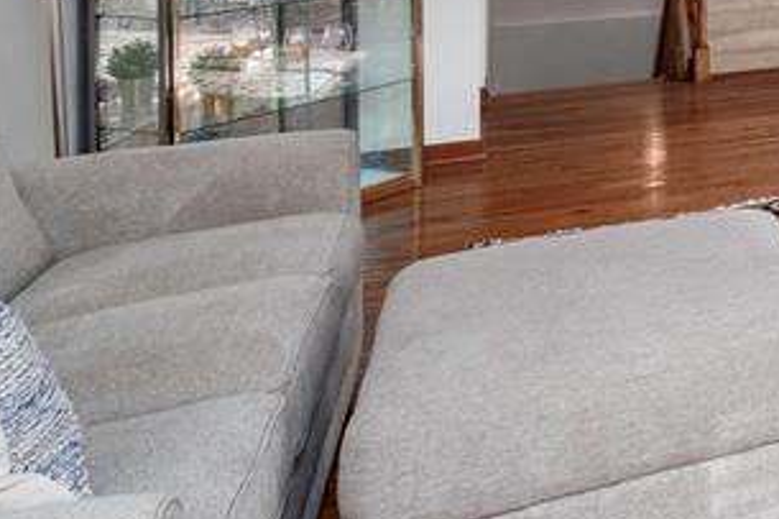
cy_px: -189
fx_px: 1233
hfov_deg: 26.9
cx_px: 1116
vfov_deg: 21.1
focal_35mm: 57
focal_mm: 11
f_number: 6.4
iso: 640
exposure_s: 1/8
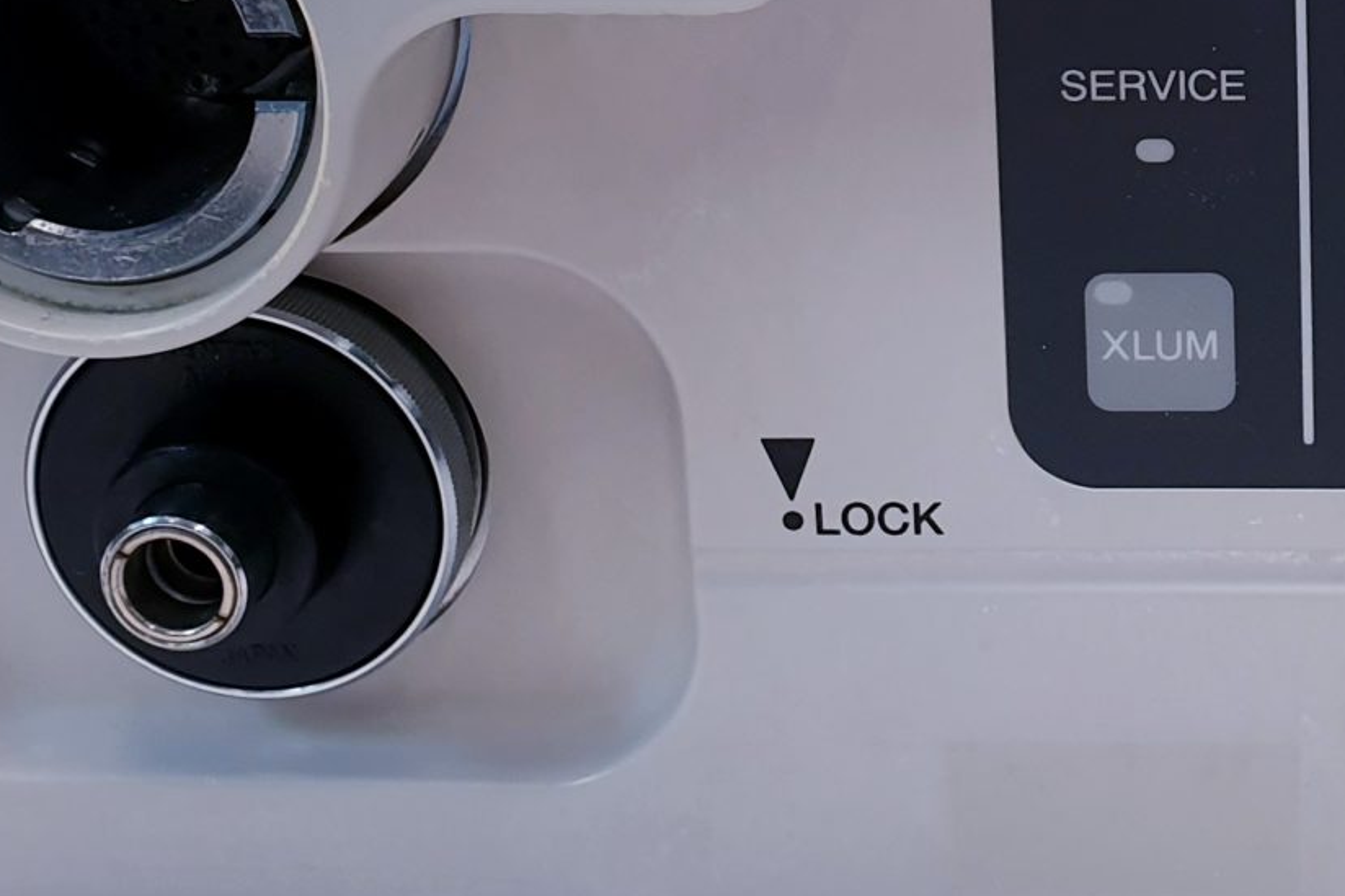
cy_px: -142
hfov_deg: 22.7
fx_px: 3138
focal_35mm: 84
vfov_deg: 15.7
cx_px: 1500
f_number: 2.4
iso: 64
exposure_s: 1/50
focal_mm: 4.3
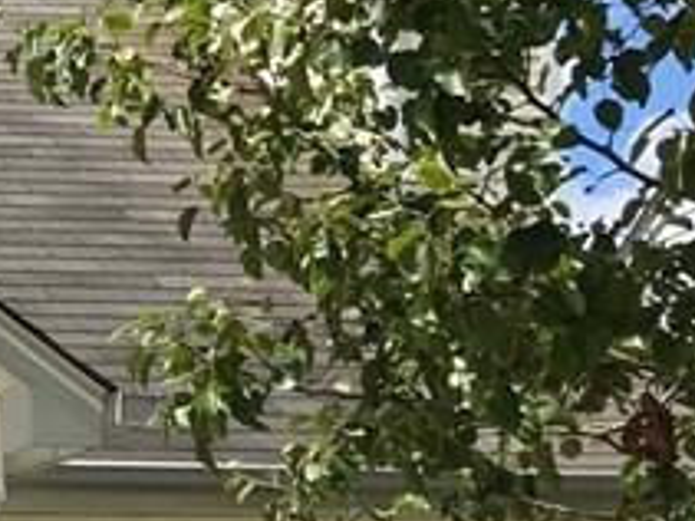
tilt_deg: +6.7
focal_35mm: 136
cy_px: 557
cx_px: -758
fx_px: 2729
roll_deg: +0.4
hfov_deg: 12.5
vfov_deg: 10.8
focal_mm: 3.99
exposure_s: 1/2398
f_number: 1.8
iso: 20
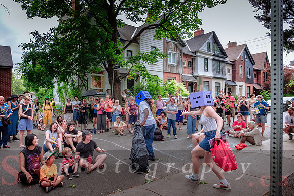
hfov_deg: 72.1
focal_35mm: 25
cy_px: 98
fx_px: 202
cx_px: 149
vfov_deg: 51.8
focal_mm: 16
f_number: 2.8
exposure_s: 1/200
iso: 500
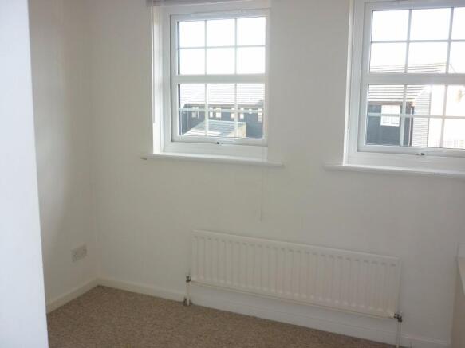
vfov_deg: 42.9
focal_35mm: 33
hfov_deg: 55.4
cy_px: 174
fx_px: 443
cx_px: 232
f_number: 2.8
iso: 100
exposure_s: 1/100
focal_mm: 5.5
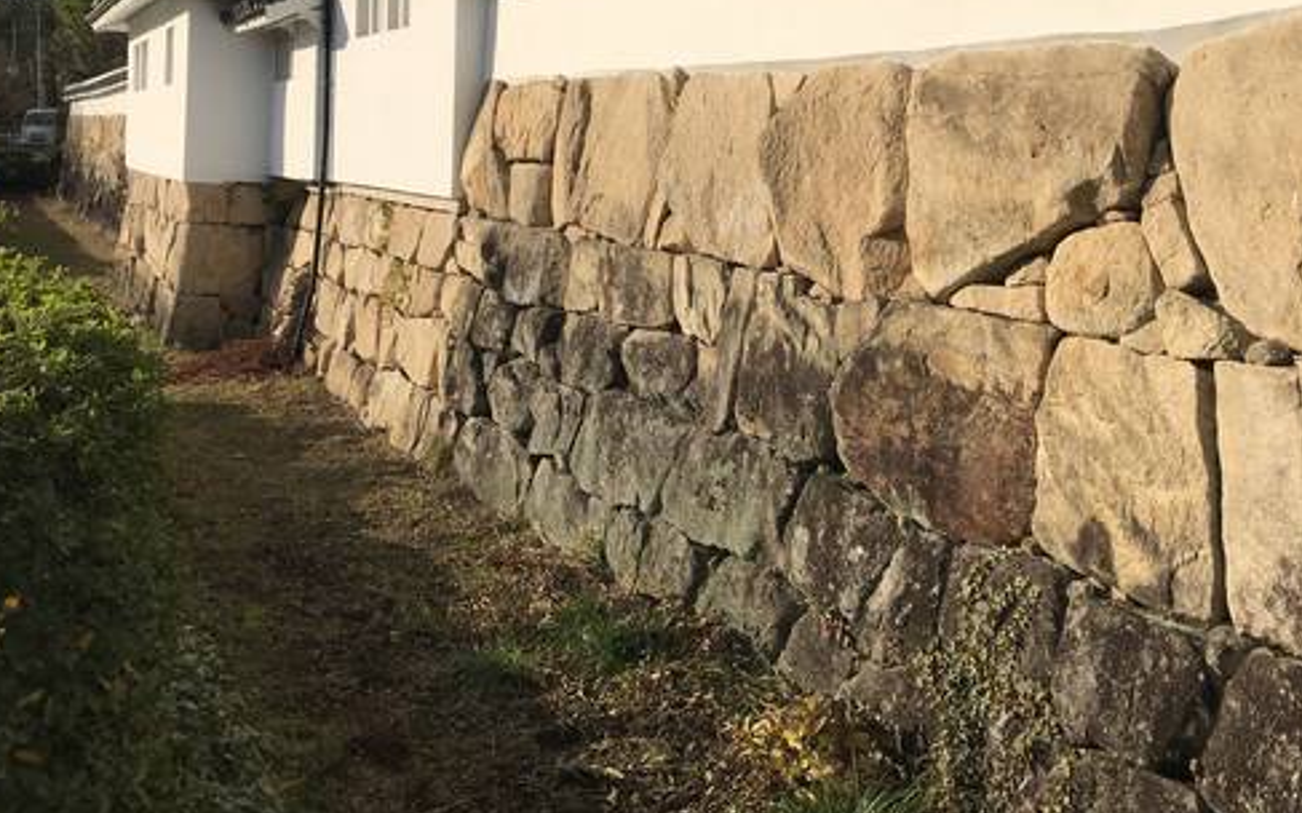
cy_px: 222
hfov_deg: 50.4
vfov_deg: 32.2
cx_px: 690
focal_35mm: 39
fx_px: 1383
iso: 20
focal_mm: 3.99
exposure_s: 1/3195
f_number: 1.8
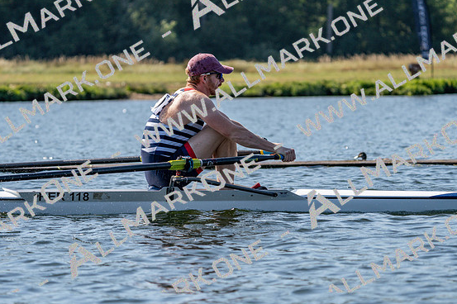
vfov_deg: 6.5
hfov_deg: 9.8
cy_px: 151
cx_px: 236
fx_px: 2664
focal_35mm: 210
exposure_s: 1/1600
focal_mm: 200
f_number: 5.6
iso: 250
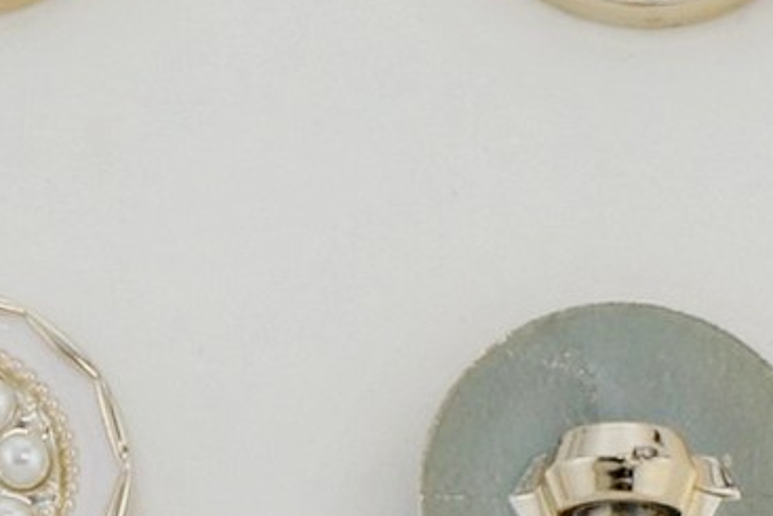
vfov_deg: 6.8
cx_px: 295
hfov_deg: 10.2
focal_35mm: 202
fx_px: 4344
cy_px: 164
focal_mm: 55
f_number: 9
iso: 200
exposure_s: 1/500
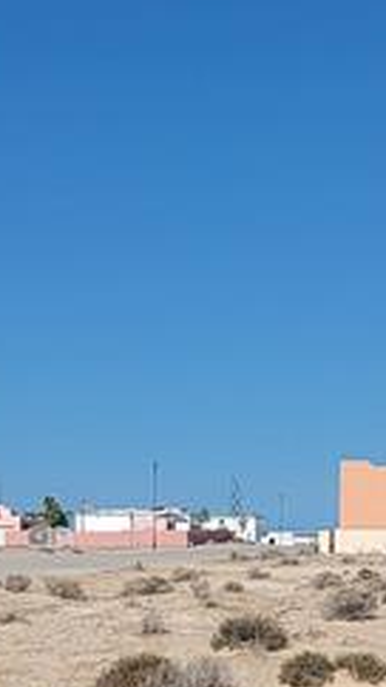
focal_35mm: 60
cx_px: 187
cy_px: 588
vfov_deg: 33.5
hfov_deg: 20.0
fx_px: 1093
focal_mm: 2.2
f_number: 2.2
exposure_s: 1/2851
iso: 50
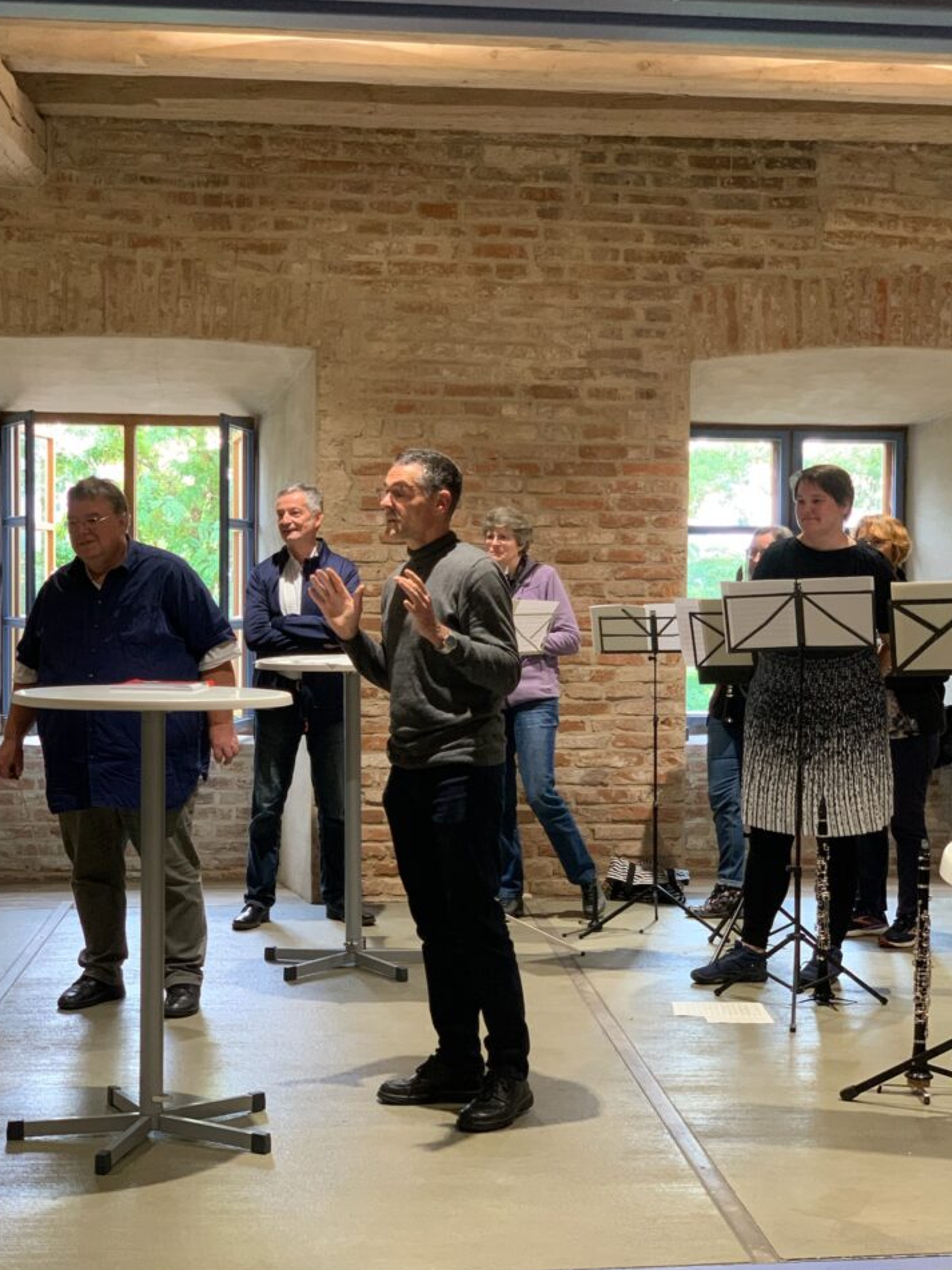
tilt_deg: -1.4
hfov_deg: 26.1
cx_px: 474
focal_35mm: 56
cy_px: 668
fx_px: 2054
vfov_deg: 34.3
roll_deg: -1.3
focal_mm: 6
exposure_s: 1/60
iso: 200
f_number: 2.4
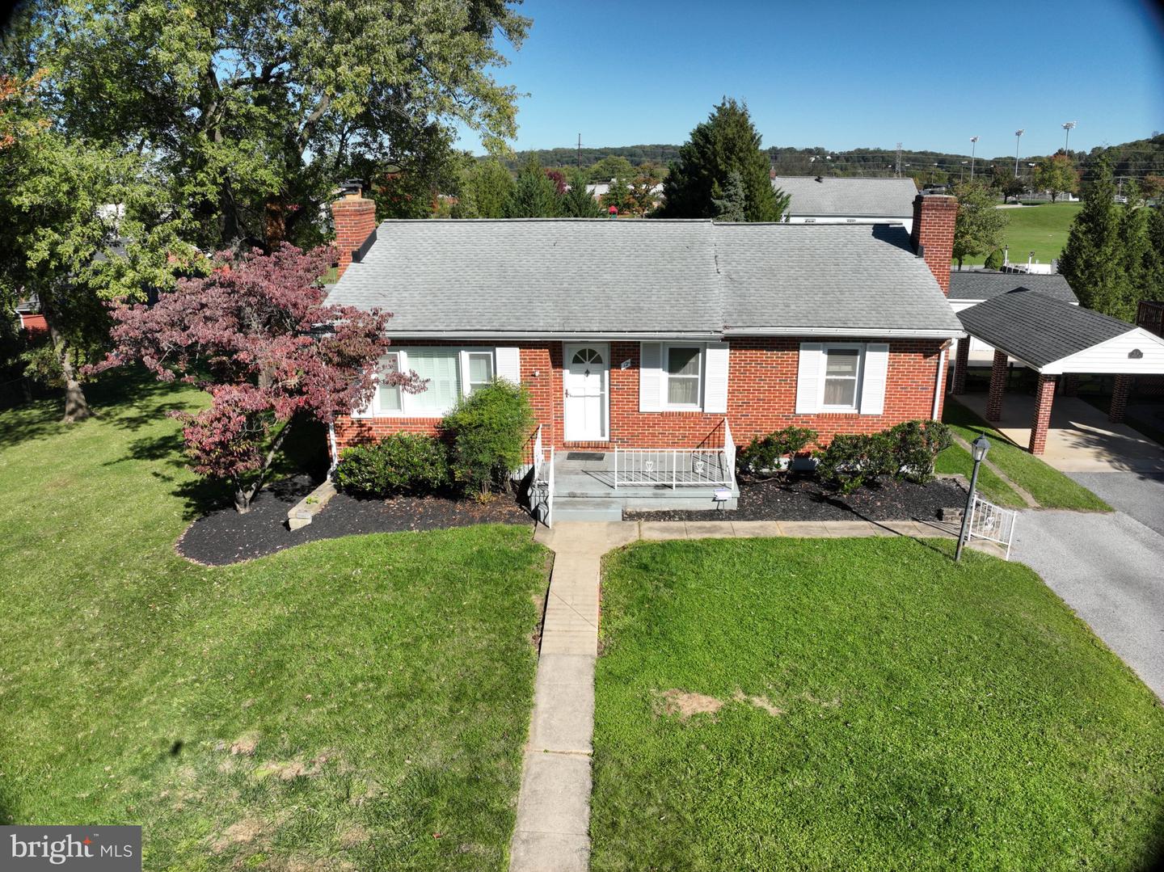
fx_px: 807
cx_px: 582
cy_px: 436
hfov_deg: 71.6
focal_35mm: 24
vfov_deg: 56.8
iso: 100
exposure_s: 1/2000
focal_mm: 12.29
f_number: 3.2
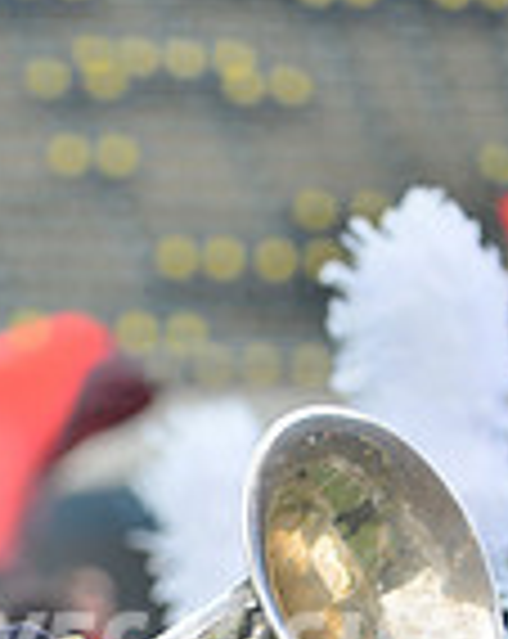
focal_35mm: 551
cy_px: 994
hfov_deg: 2.8
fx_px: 10389
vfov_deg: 3.5
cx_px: -47
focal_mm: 185
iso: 200
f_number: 5.6
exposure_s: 1/400
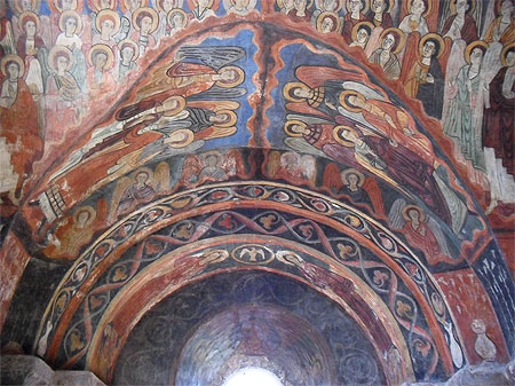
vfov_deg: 40.7
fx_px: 520
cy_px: 193
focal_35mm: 35
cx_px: 258
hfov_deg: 52.7
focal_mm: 6.3
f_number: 3.2
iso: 400
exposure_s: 1/30
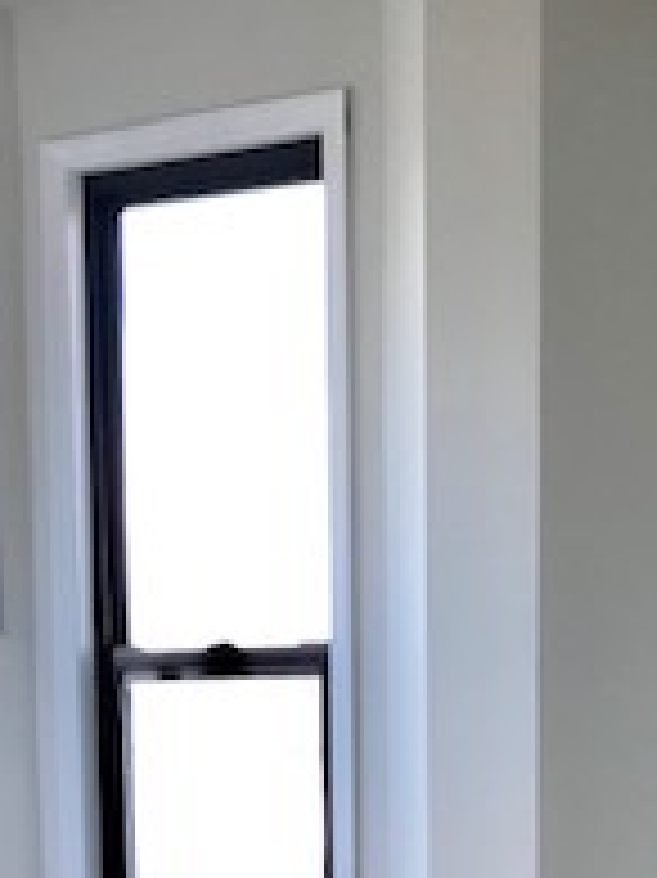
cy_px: 1207
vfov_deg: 19.3
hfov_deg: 16.0
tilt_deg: -9.2
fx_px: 2331
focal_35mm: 92
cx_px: 414
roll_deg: +0.4
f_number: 1.8
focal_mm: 3.99
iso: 25
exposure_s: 1/60
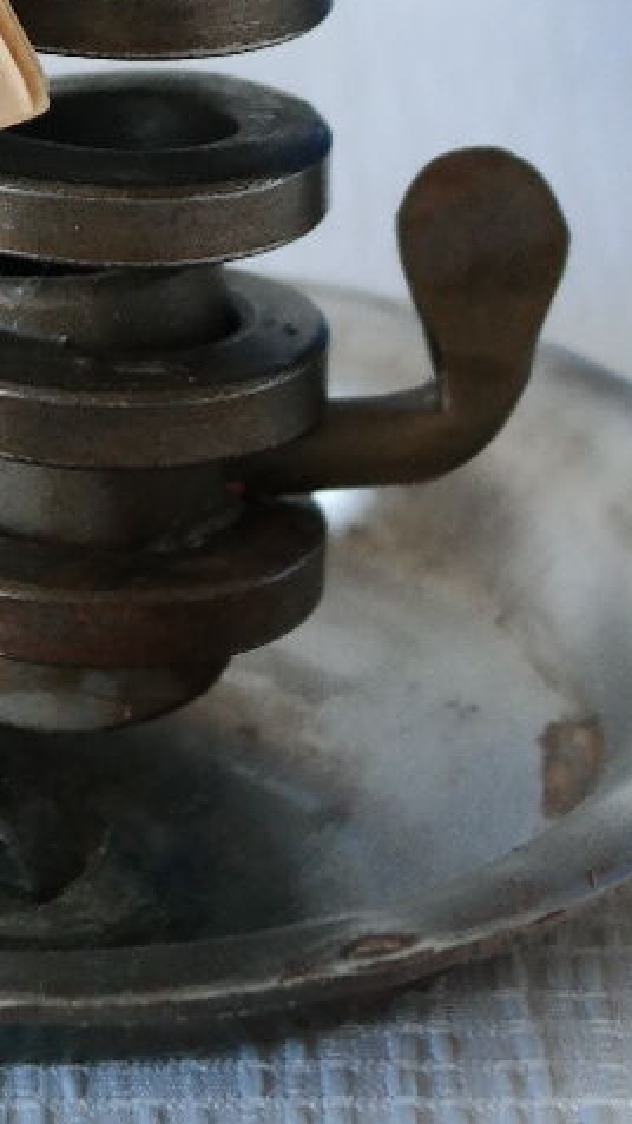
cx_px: 57
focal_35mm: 201
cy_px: -469
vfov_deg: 10.4
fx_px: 5994
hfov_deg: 6.0
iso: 800
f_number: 6.3
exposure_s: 1/30
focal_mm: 35
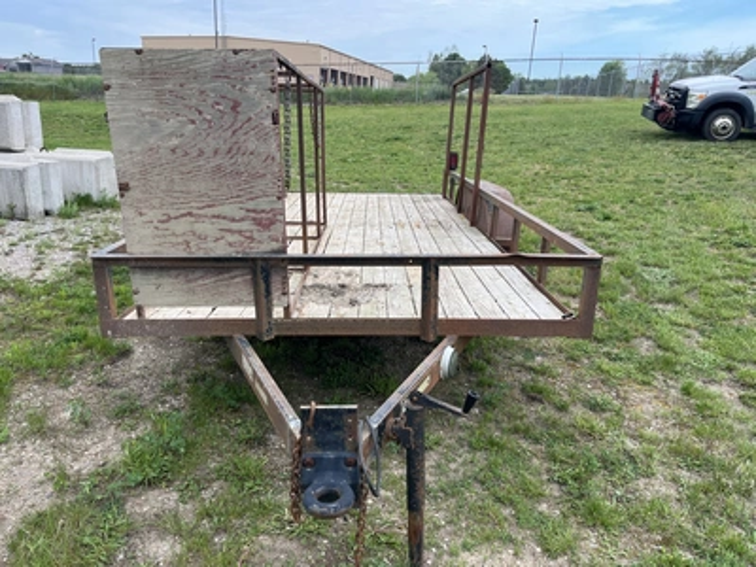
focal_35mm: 26
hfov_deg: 67.3
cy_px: 284
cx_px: 378
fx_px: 568
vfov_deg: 53.1
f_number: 1.6
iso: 50
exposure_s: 1/810
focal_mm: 5.1
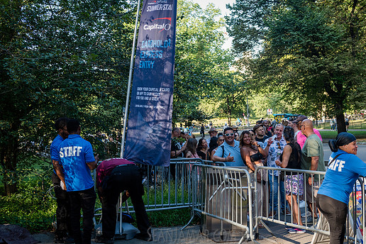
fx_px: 457
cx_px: 200
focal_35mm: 45
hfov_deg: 43.6
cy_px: 115
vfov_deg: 29.9
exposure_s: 1/400
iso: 500
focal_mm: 40
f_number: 3.5
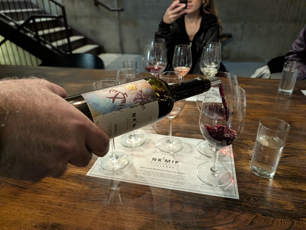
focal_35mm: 24
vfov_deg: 56.9
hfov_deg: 71.5
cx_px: 153
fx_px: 212
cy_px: 115
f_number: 1.68
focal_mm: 6.9
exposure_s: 1/120
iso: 1741
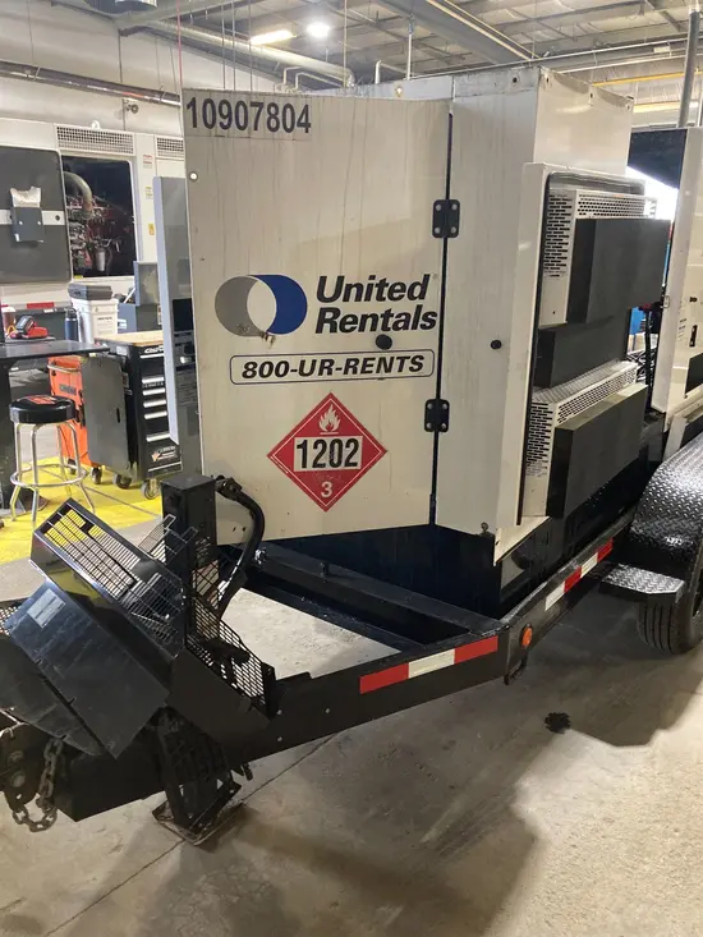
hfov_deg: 49.8
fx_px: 758
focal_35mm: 28
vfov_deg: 63.4
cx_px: 352
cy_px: 468
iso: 400
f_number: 1.8
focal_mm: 3.99
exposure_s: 1/31
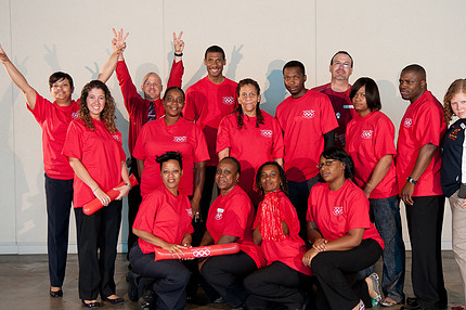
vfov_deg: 21.6
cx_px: 256
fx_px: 811
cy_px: 144
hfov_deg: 32.1
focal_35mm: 63
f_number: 2.8
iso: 500
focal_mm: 31
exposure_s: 1/60
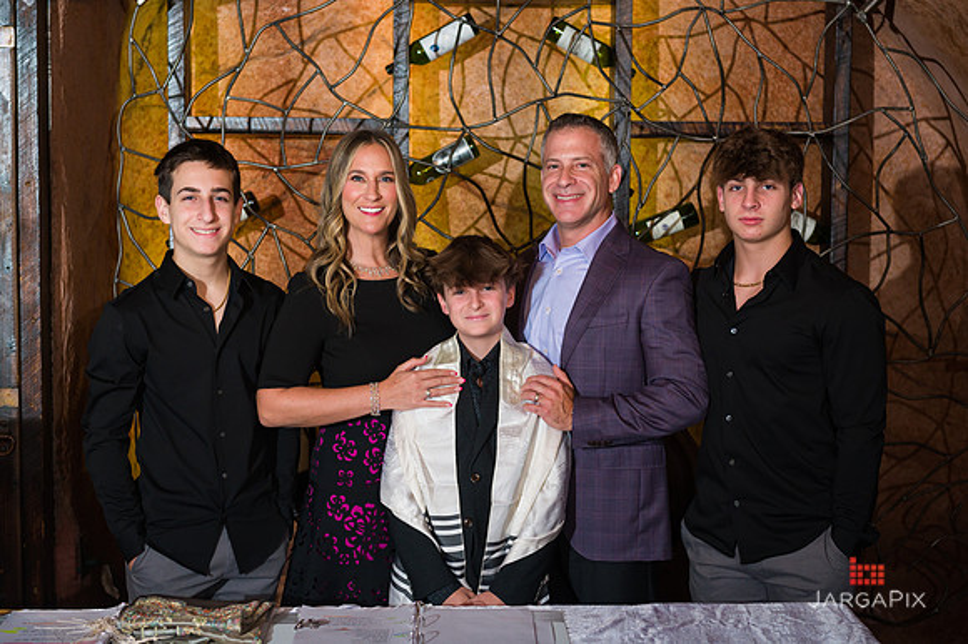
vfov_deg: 21.9
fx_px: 1663
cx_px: 487
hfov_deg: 32.4
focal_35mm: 62
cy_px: 312
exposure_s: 1/200
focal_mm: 60
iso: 1000
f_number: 5
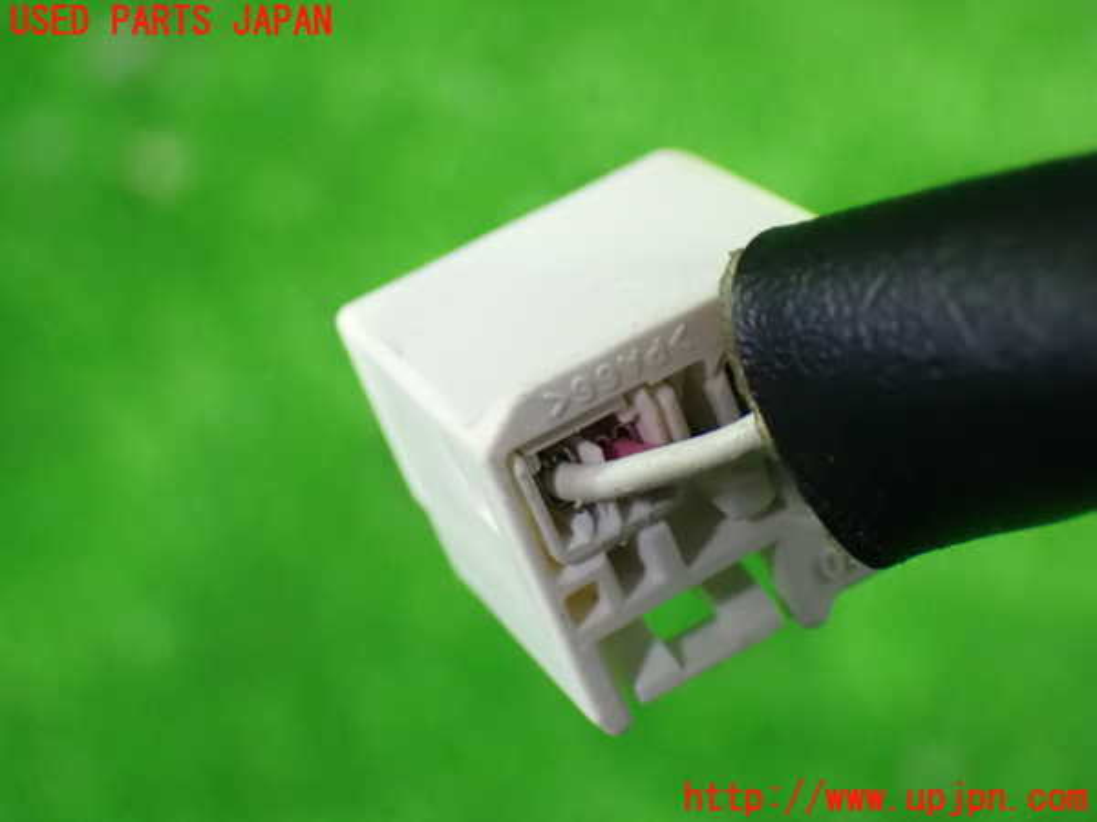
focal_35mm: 71
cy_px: 411
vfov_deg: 20.7
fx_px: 2250
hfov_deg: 27.4
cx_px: 548
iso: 1600
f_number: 3.9
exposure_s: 1/20
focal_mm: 12.73
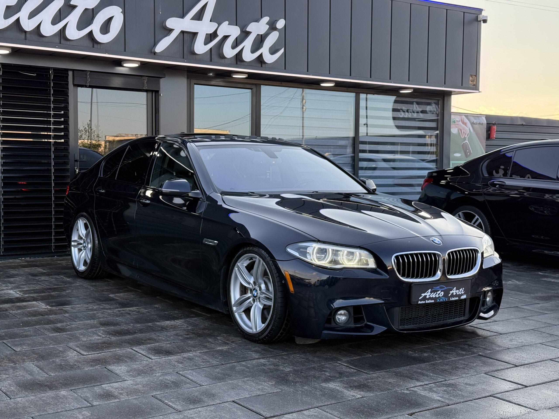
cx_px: 280
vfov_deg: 30.3
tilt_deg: -2.9
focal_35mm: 48
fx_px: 775
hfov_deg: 39.7
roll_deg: -0.4
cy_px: 210
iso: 80
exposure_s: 1/541
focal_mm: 6.76
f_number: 1.78
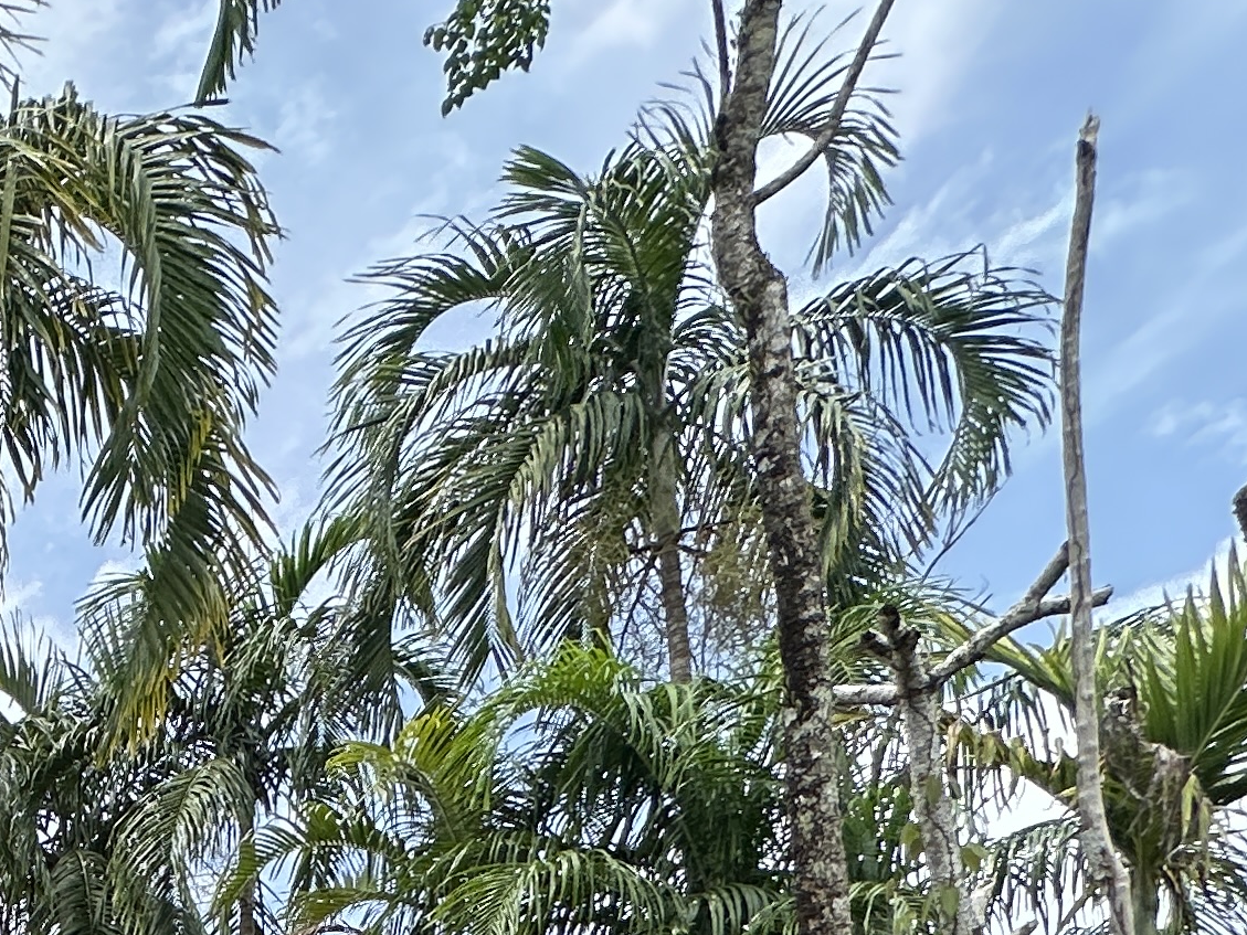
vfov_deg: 21.1
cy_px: 1621
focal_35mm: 50
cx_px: -685
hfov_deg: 26.2
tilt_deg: +1.6
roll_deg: +0.5
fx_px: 1801
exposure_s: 1/734
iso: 40
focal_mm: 2.22
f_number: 2.2
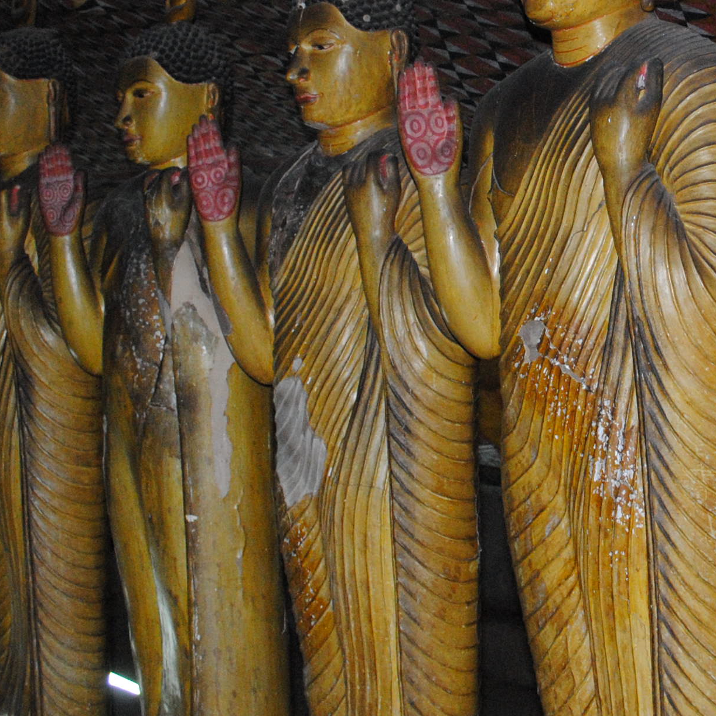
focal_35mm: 89
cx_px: 658
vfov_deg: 19.4
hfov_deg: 19.1
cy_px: 230
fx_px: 2083
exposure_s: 1/60
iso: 800
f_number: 5
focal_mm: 22
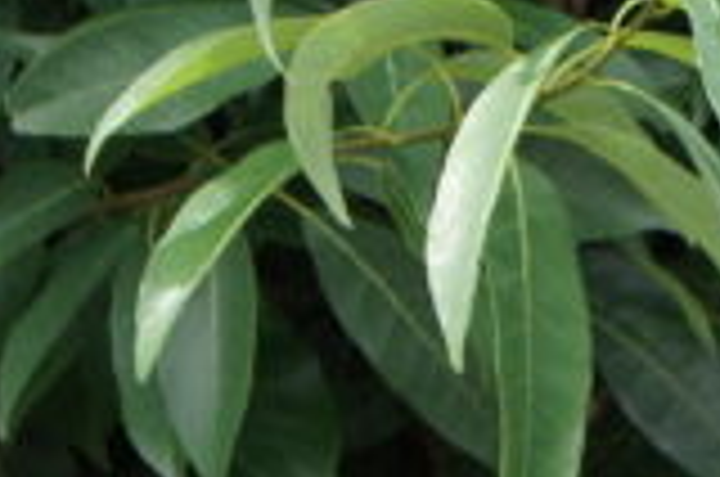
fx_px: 5896
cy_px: 223
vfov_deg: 4.6
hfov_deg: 6.9
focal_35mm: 295
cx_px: 1112
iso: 200
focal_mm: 41
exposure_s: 1/320
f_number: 6.3
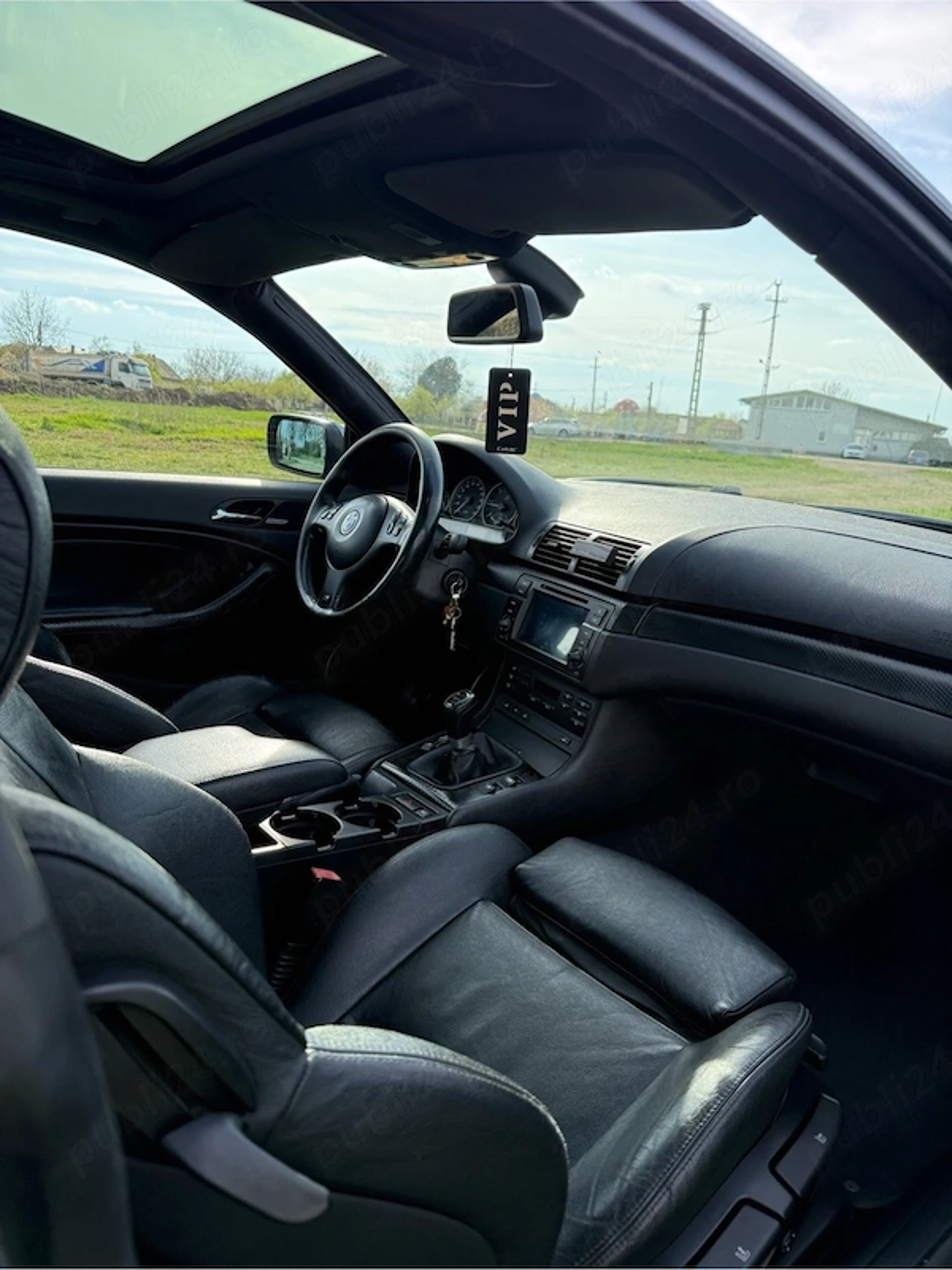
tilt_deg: -13.7
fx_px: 880
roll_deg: -5.0
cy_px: 635
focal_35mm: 24
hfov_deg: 56.8
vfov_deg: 71.6
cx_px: 476
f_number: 1.78
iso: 100
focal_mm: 6.76
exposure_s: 1/1464
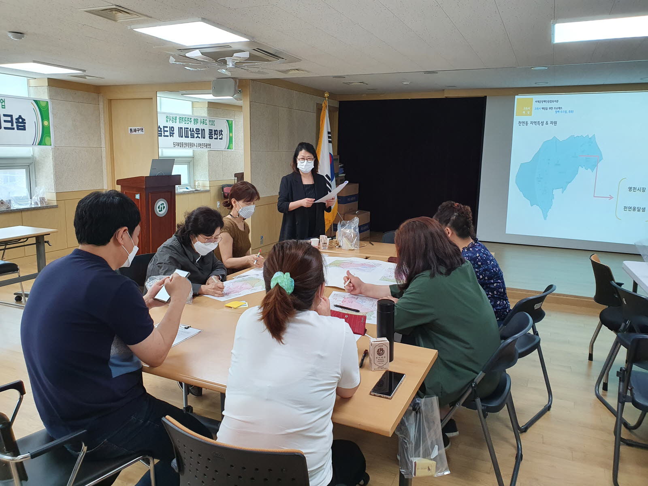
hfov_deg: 67.3
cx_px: 324
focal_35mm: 26
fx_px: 487
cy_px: 243
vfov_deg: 53.1
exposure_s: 1/120
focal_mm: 4.32
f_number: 2.4
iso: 160
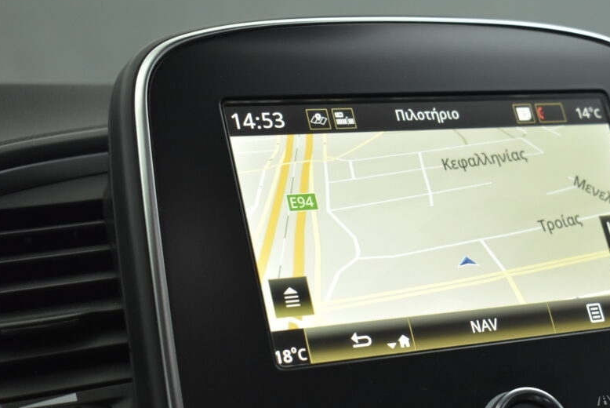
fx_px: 1272
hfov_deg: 26.8
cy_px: 257
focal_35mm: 75
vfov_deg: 18.2
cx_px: 396
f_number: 4.8
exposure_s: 1/125
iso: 1600
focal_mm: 38
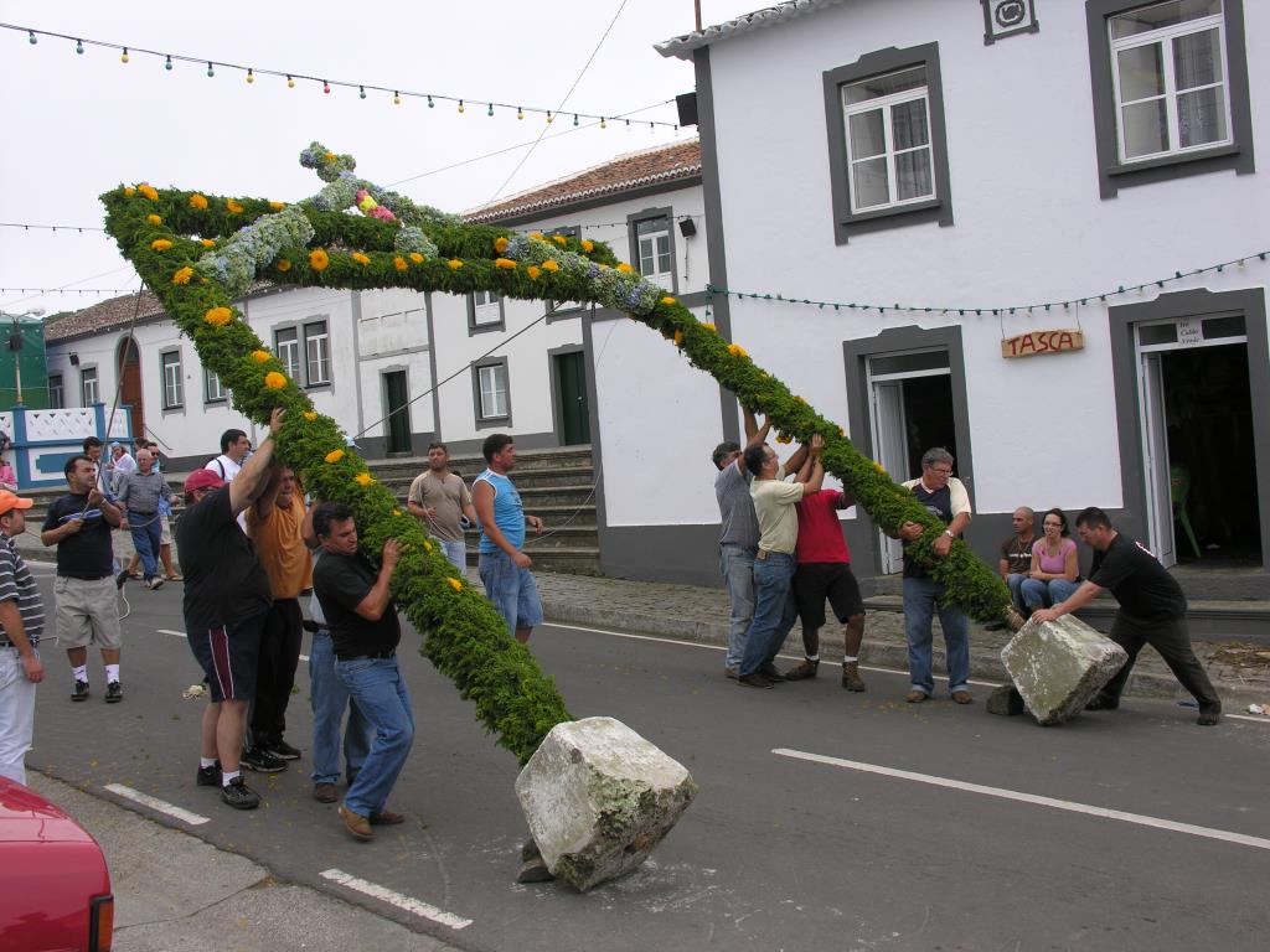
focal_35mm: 40
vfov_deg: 36.0
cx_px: 635
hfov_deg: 46.8
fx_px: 1468
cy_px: 476
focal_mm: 10.2
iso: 50
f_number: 5.2
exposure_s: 1/128
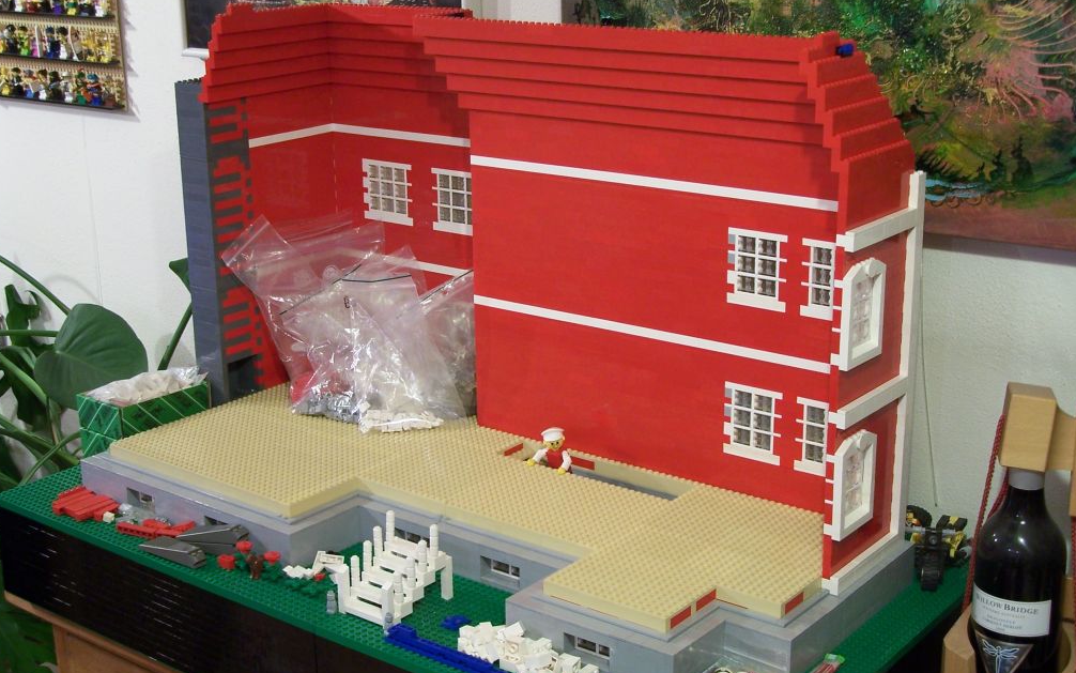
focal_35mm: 55
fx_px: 1613
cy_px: 346
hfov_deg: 36.9
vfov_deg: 23.6
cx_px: 532
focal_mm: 8.5
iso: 80
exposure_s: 1/3
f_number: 3
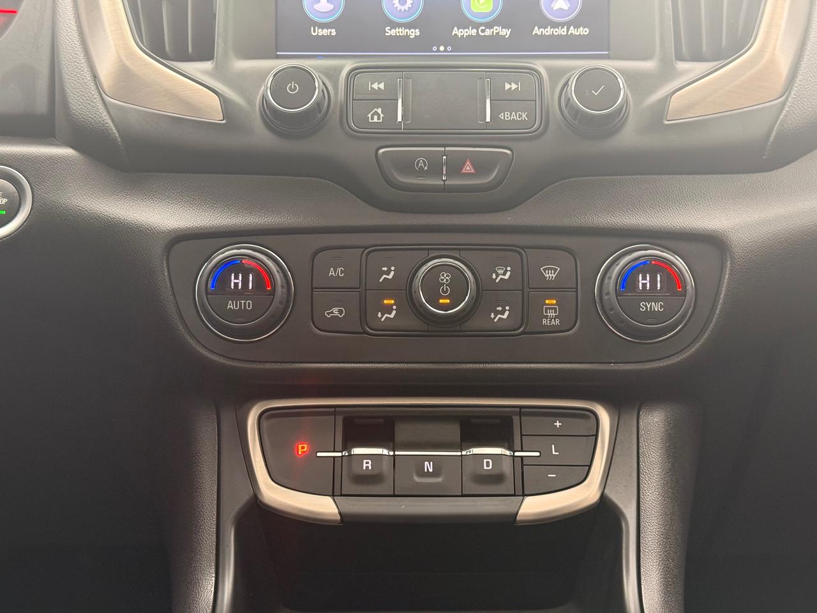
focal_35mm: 48
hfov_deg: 39.7
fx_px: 1133
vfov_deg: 30.3
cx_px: 408
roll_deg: -1.5
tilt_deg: -8.4
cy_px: 306
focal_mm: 6.76
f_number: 1.78
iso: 200
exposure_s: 1/60
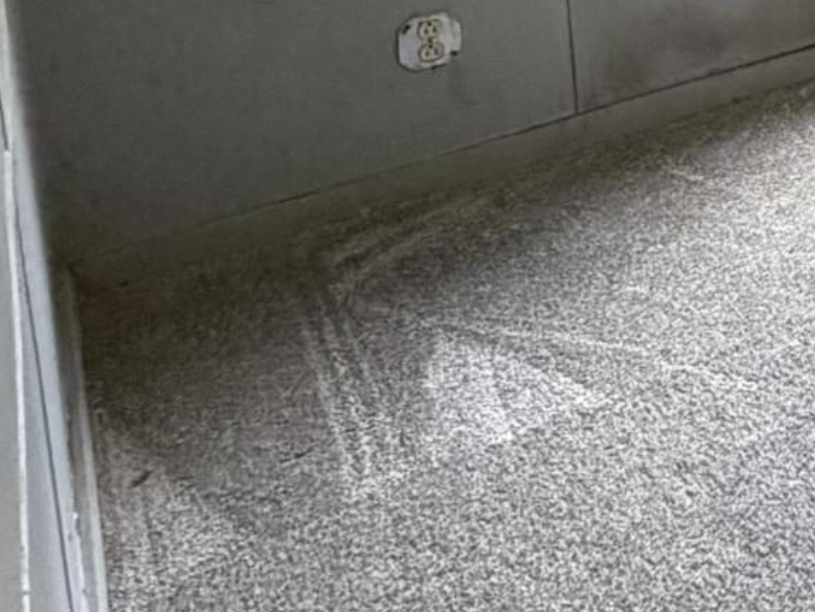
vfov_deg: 16.9
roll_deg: +1.0
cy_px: -472
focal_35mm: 73
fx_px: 1720
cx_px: 1437
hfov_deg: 20.0
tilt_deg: -8.9
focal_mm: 2.22
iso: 320
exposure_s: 1/65
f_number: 2.2
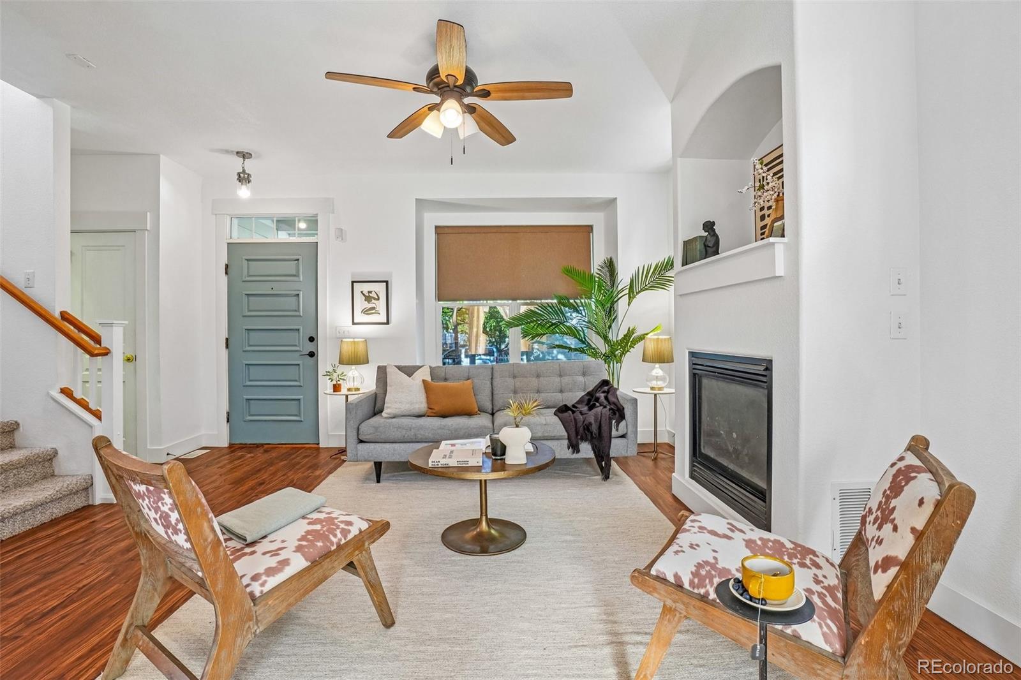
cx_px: 510
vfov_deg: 77.3
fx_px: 425
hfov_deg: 100.4
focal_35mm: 15
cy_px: 340
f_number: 8
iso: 400
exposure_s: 1/13
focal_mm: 10
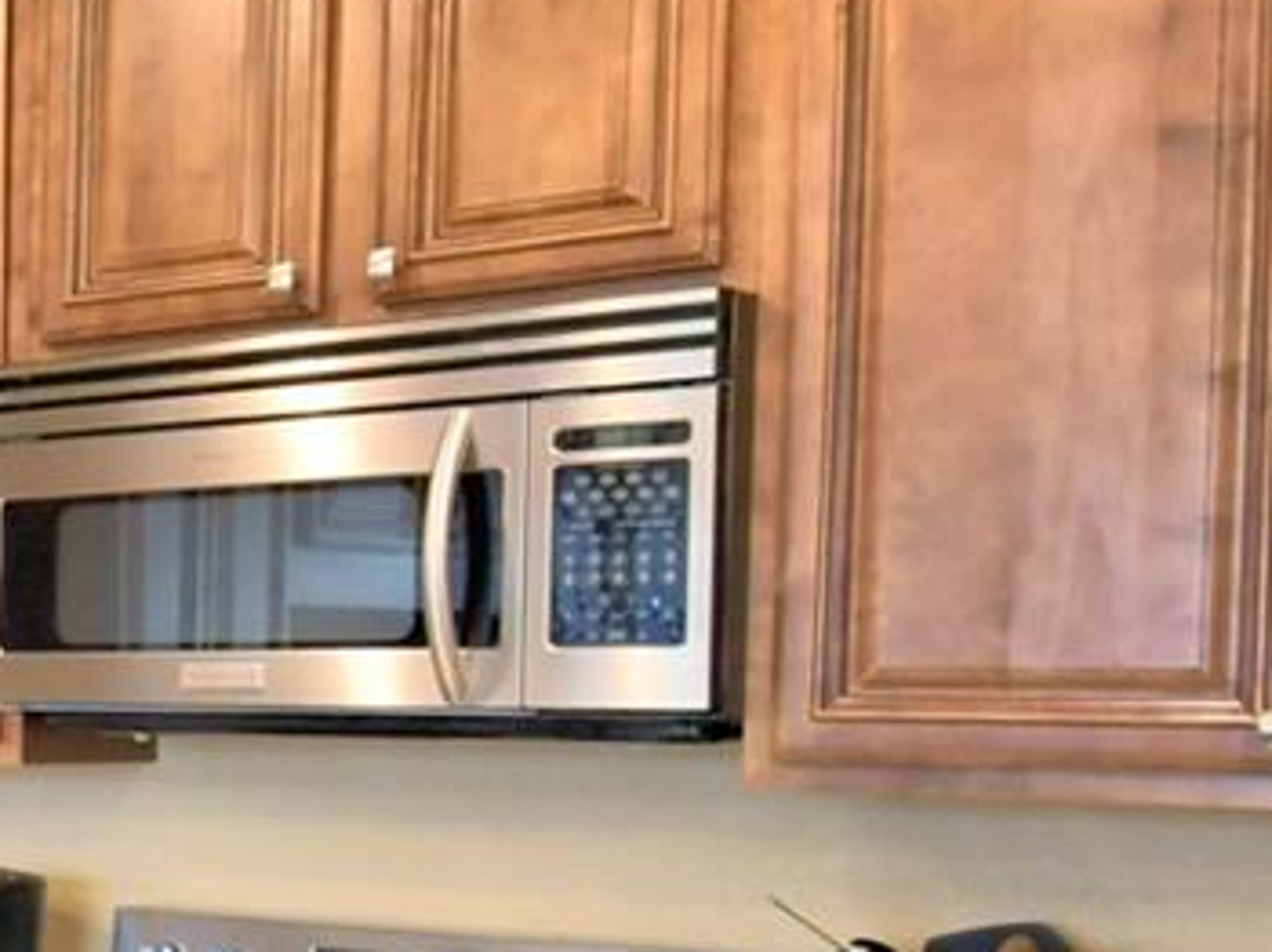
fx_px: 2424
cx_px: -767
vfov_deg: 21.9
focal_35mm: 66
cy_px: 778
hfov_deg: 22.5
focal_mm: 10
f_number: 4.5
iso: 500
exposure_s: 1/30
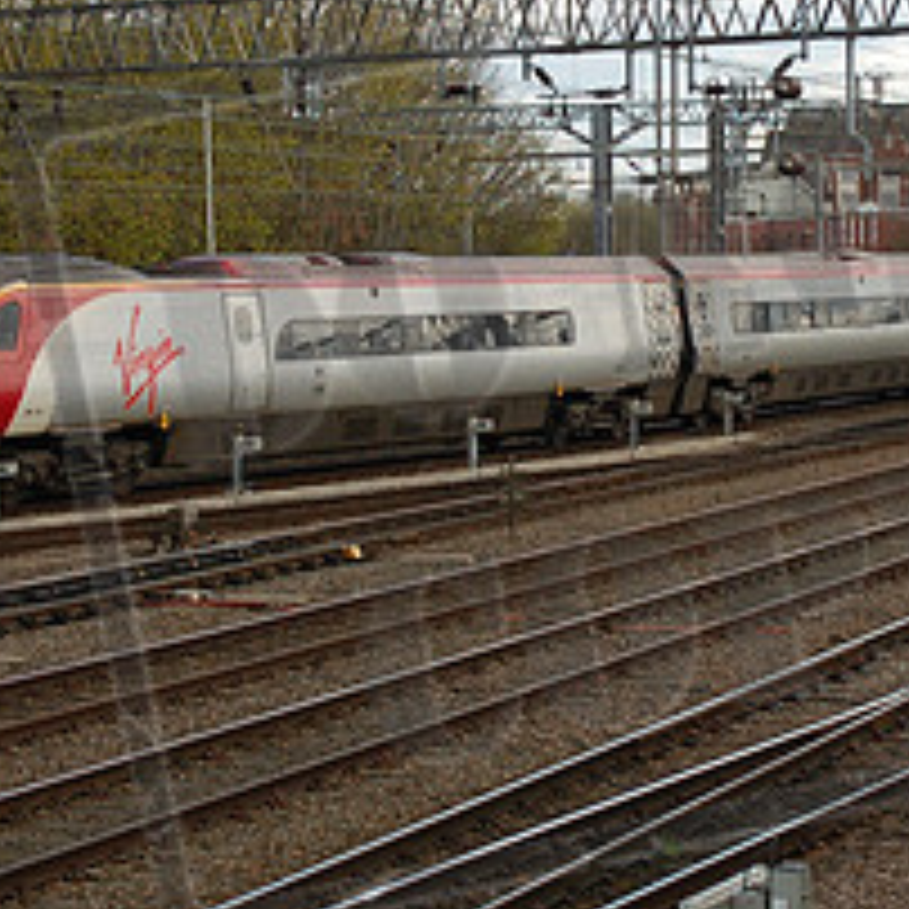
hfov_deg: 16.3
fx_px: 3156
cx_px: 657
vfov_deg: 16.4
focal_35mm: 106
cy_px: 428
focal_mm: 29
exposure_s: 1/500
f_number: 5.6
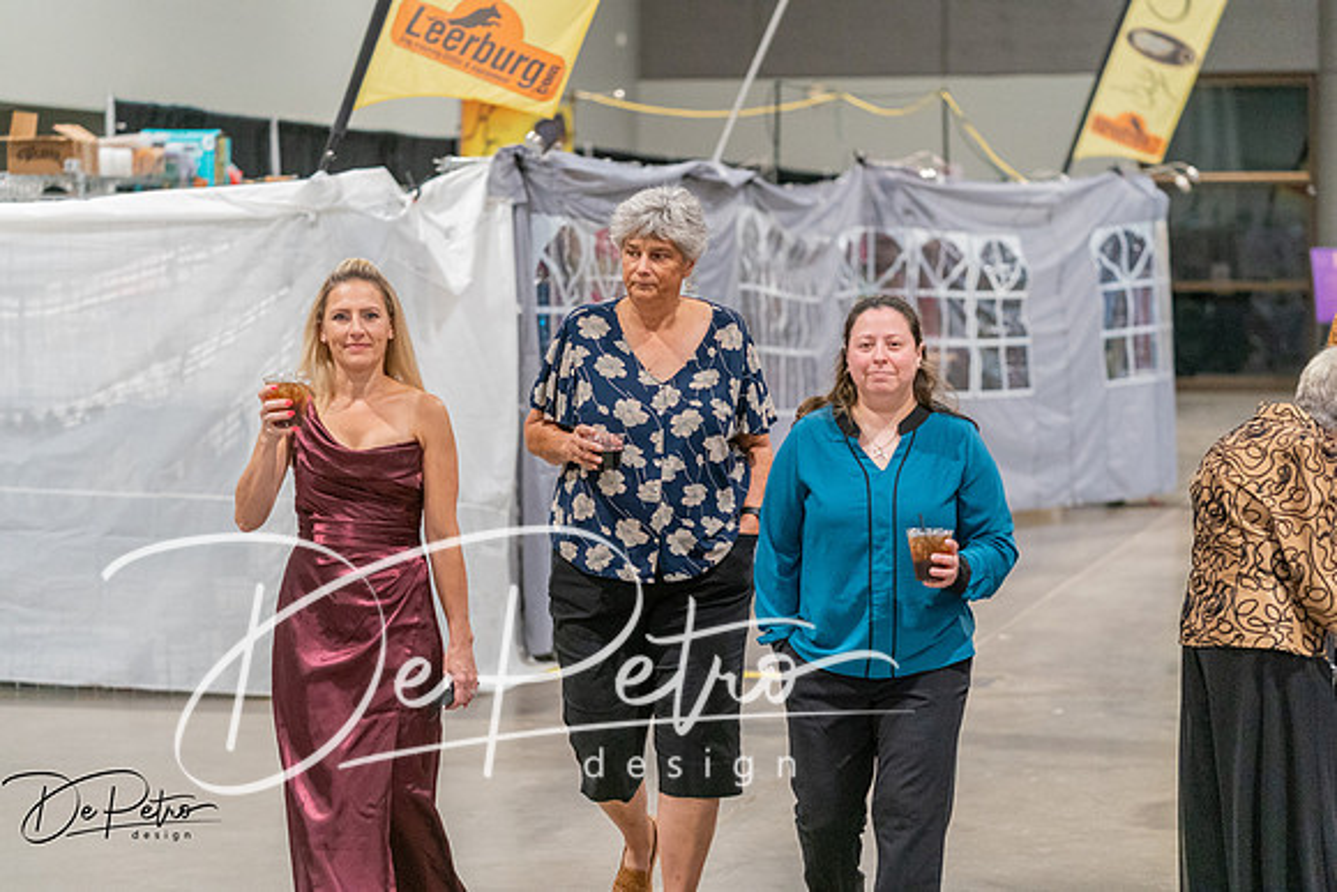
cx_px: 668
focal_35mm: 90
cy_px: 446
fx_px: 3343
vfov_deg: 15.2
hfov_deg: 22.6
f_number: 2.8
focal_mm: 90
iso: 6400
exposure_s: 1/250
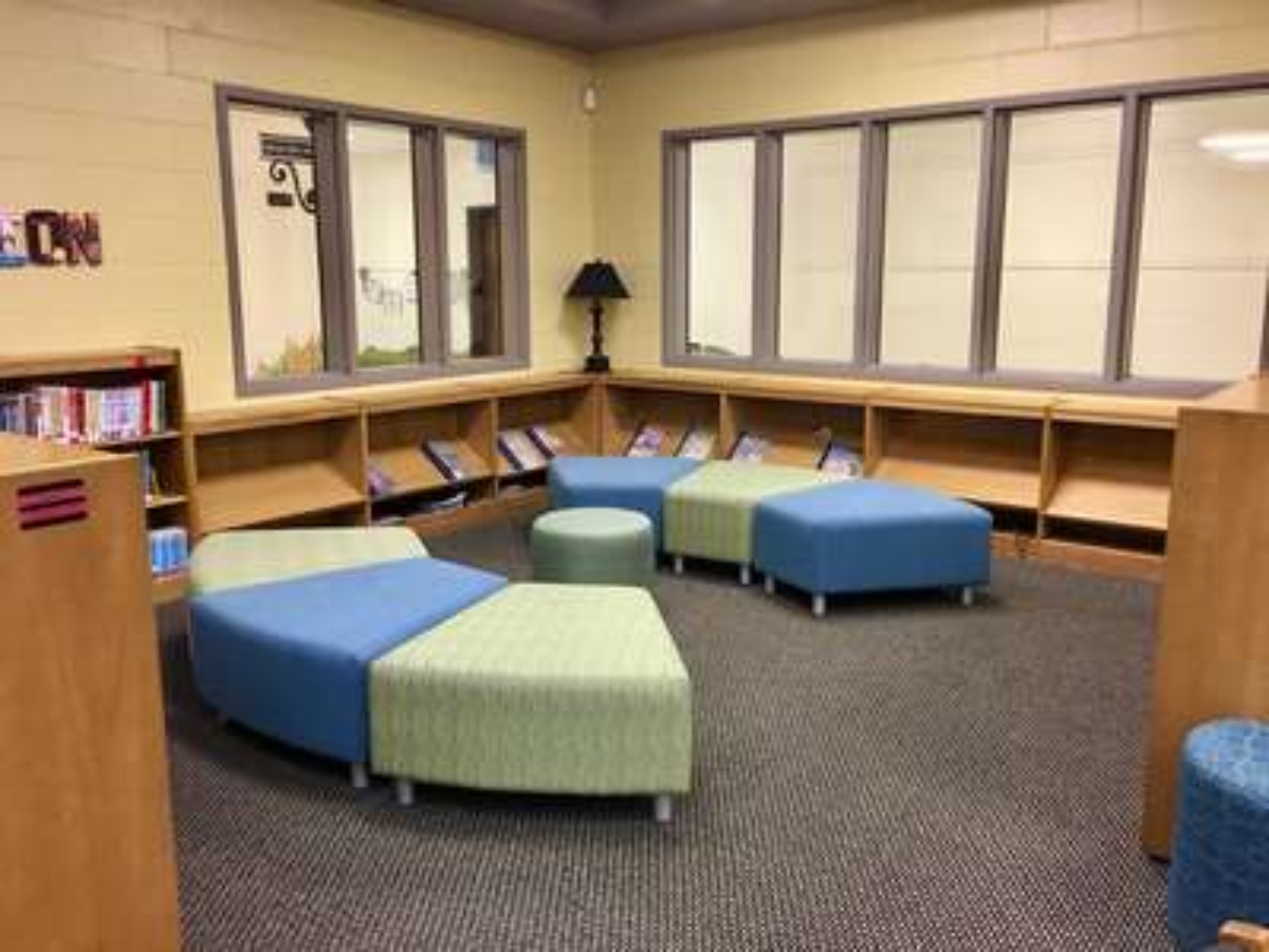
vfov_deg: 48.2
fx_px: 1063
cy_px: 476
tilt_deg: -11.0
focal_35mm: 29
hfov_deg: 61.7
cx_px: 634
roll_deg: -1.4
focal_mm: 4.15
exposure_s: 1/15
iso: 64
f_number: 2.2
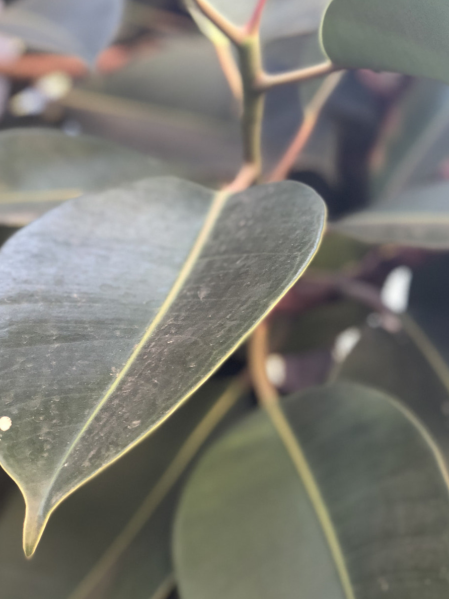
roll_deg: -4.2
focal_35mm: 69
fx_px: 1194
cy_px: 248
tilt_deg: +25.5
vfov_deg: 28.1
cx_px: 165
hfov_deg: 21.3
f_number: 2.4
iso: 100
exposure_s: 1/40
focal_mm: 6
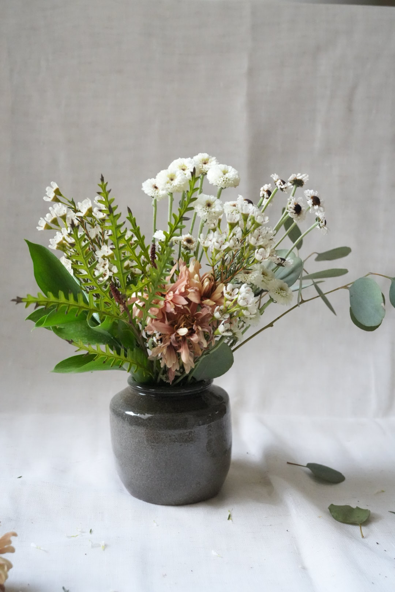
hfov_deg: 27.6
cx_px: 198
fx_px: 805
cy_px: 296
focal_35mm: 49
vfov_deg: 40.3
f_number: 8
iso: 16000
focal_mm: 49
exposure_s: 1/160
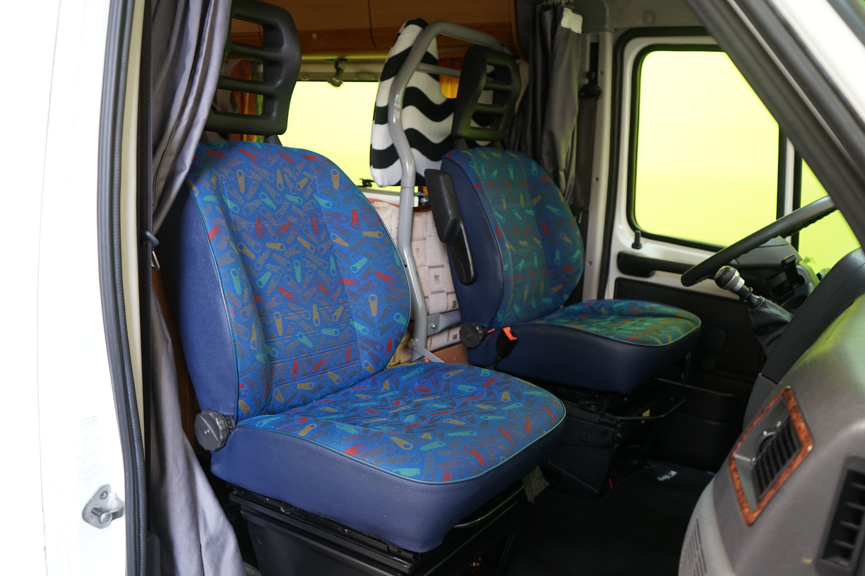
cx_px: 432
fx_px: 721
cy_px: 288
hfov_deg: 61.9
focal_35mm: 30
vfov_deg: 43.6
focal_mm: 30
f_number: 3.5
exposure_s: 1/30
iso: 800
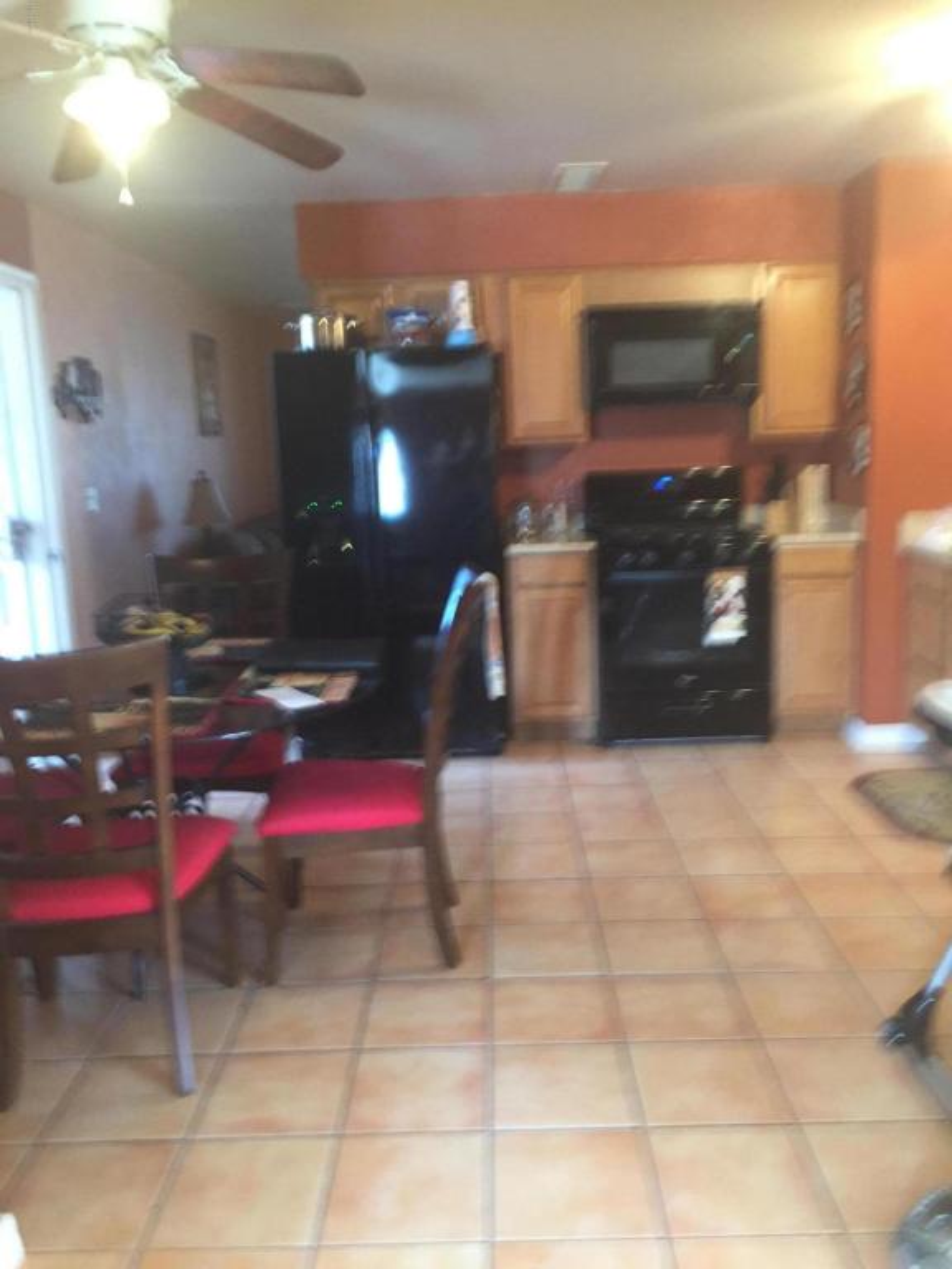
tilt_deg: -8.7
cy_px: 634
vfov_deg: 61.7
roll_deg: +3.1
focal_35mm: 29
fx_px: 1063
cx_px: 476
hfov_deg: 48.2
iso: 250
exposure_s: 1/15
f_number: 2.2
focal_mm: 4.15
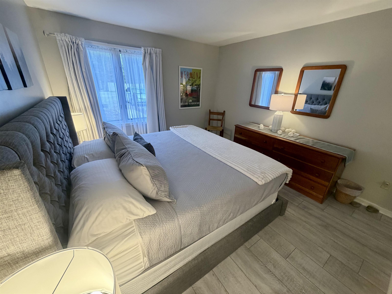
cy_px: 147
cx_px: 196
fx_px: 159
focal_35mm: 14
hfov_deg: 102.1
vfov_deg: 85.7
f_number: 2.2
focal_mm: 2.22
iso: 200
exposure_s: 1/60
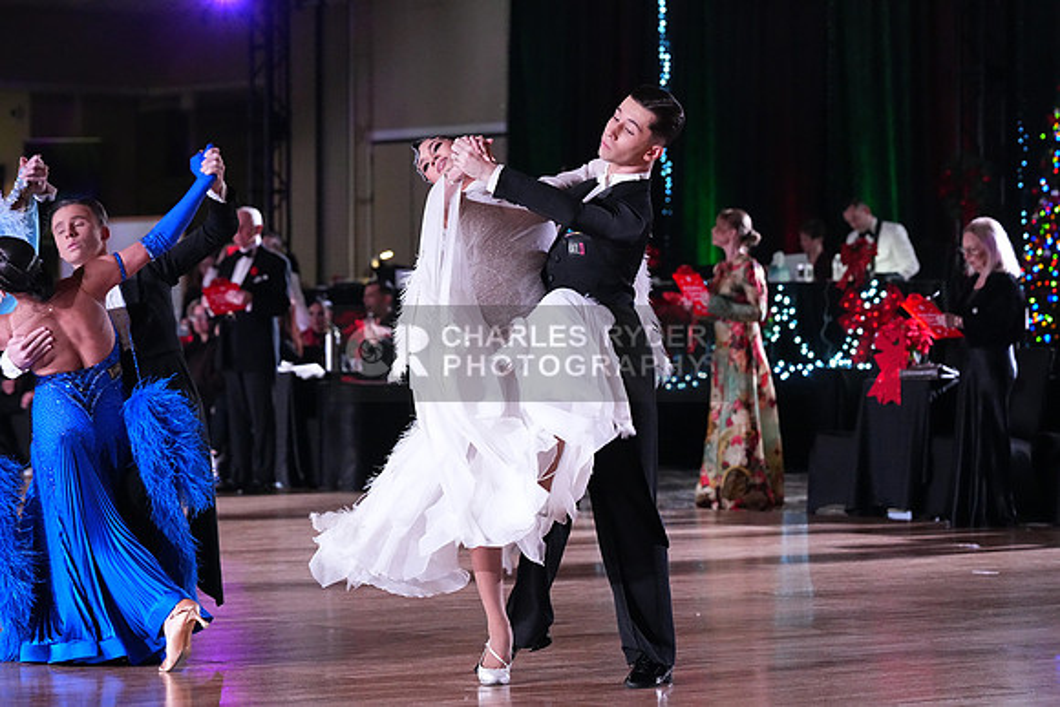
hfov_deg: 16.1
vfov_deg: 10.8
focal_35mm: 127
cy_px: 354
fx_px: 3740
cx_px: 530
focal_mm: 127
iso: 10000
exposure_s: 1/400
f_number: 5.6
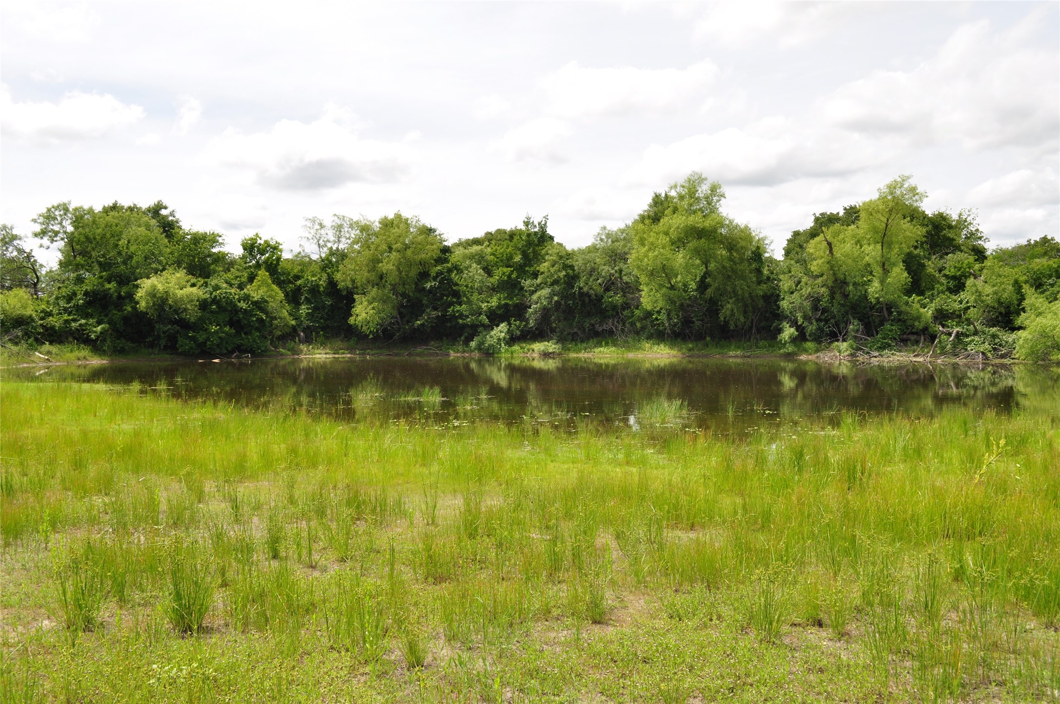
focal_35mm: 33
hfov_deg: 57.3
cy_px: 352
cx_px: 530
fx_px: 970
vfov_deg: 39.9
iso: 200
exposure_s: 1/250
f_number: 10
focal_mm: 22
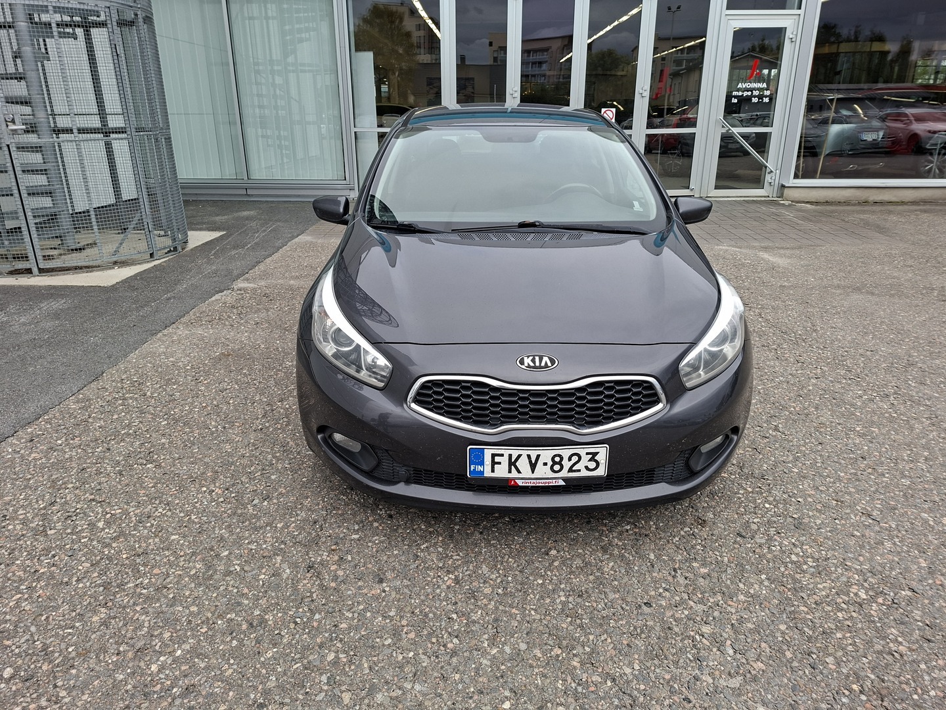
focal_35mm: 23
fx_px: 629
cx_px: 473
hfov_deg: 73.9
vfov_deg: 58.9
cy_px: 355
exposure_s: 1/244
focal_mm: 5.54
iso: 50
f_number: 1.8
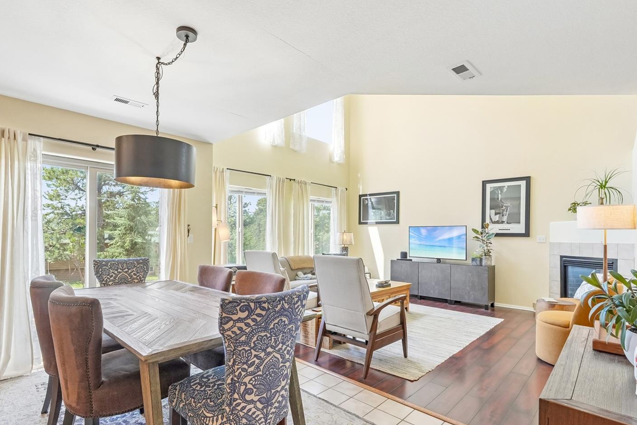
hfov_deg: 93.0
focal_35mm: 17
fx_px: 301
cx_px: 290
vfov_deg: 70.3
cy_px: 234
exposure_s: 1/15
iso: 800
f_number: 8
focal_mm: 10
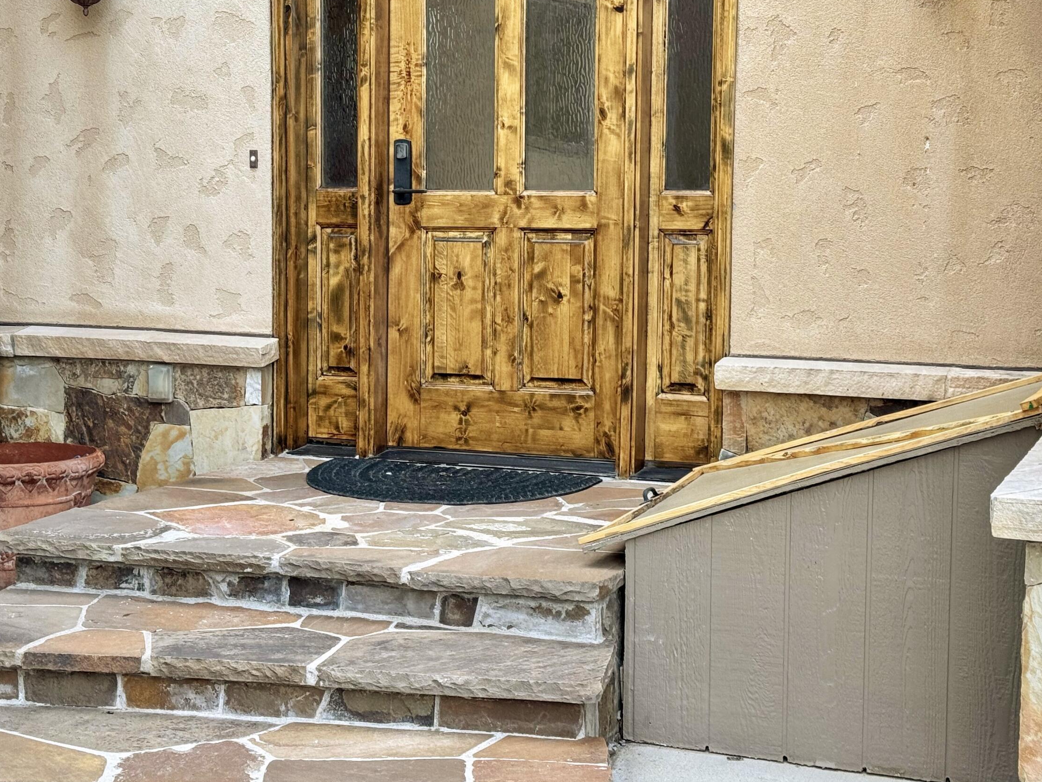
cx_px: 463
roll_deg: -0.2
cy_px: 342
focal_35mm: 65
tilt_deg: -6.0
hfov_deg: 29.8
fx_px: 1957
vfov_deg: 22.6
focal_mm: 6.76
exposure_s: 1/127
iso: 50
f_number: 1.78
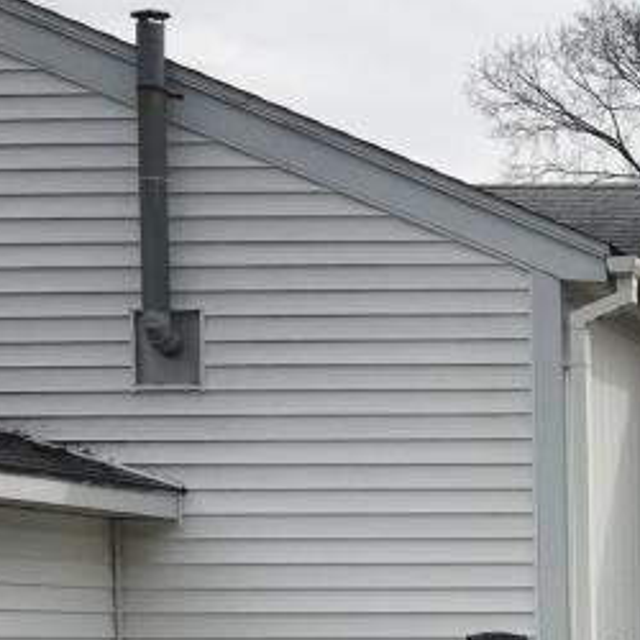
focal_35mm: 105
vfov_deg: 16.0
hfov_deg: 14.5
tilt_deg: -1.8
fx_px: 2196
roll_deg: -2.8
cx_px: 1167
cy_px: 730
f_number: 2.2
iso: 25
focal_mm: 4.15
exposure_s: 1/1876
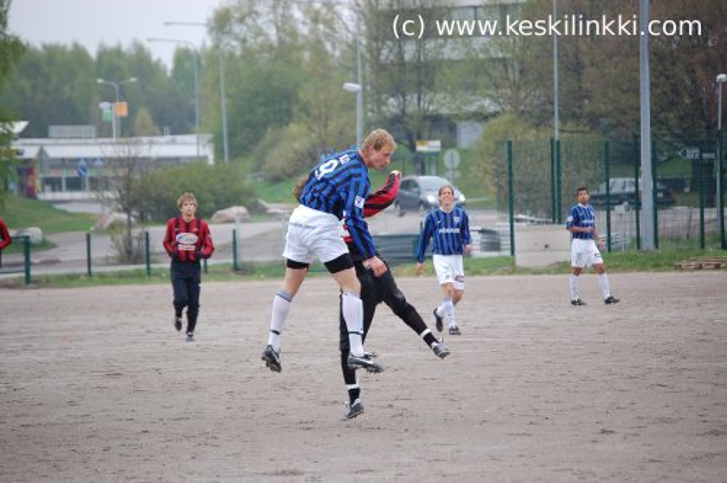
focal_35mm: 218
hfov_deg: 9.5
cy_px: 242
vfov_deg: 6.3
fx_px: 4387
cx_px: 364
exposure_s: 1/640
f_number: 5.3
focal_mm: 145
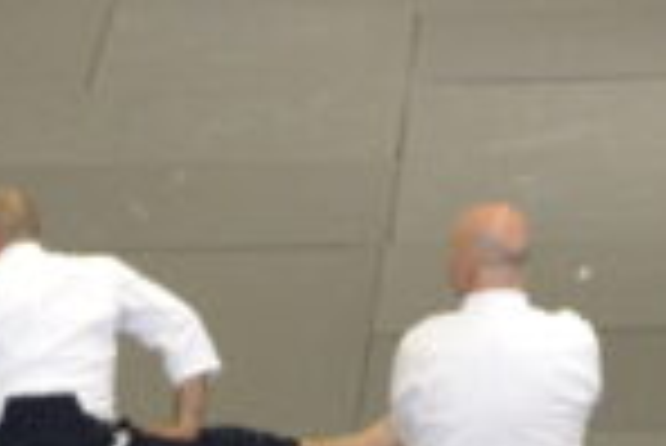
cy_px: 273
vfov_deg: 3.2
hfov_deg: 4.7
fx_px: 8055
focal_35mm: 435
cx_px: 580
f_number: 5.3
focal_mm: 42
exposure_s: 1/60
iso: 1400
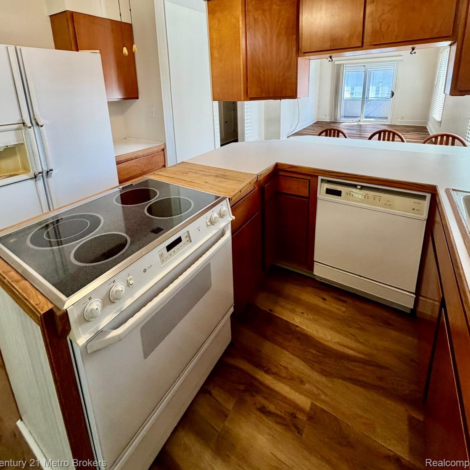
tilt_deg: -13.4
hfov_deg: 84.0
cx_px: 232
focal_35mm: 17
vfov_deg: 80.5
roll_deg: +1.1
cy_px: 148
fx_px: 261
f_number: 2.2
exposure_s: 1/120
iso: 200
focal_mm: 2.22
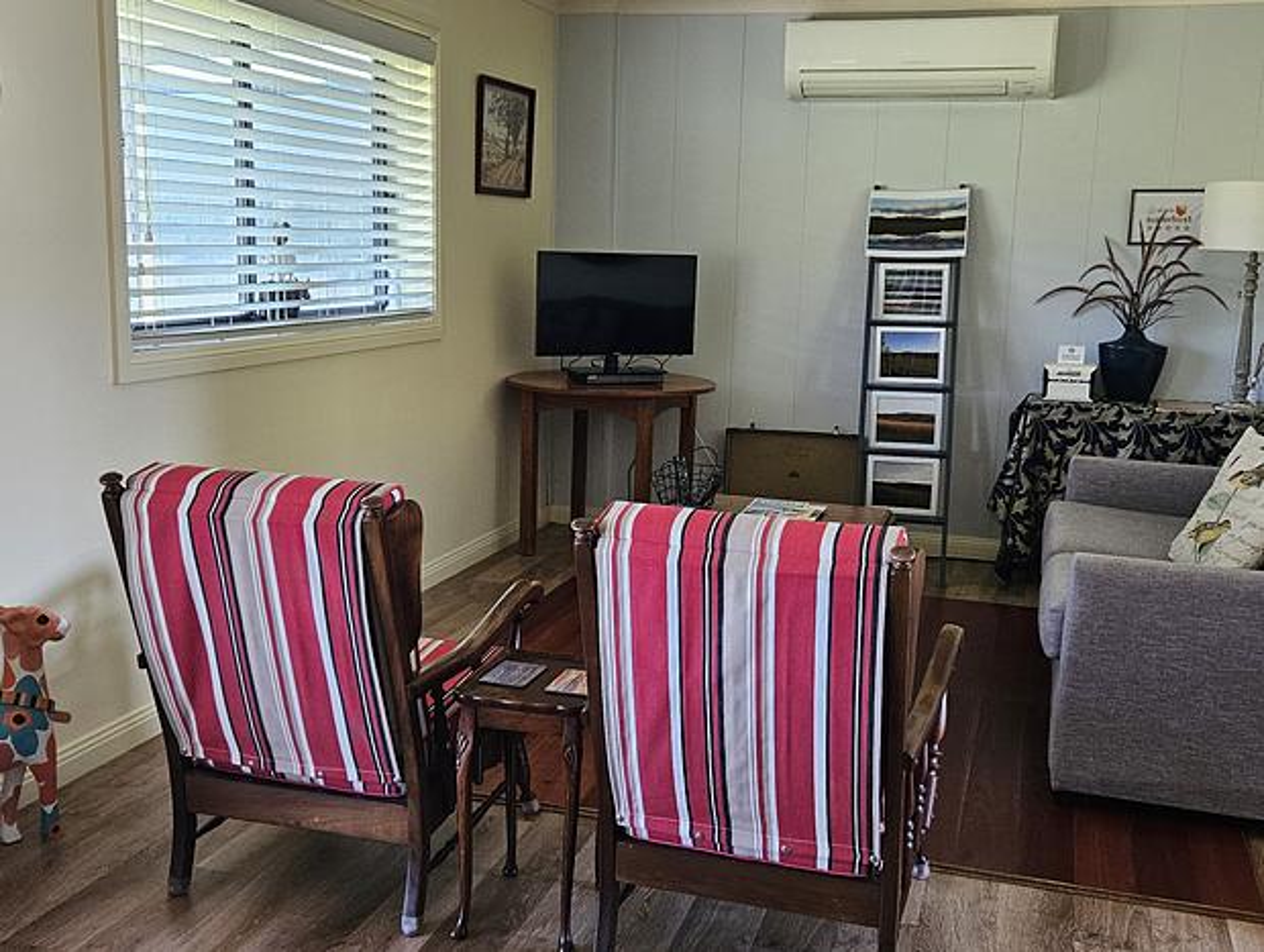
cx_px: 632
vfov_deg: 59.0
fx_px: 841
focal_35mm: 23
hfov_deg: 73.8
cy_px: 476
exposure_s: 1/100
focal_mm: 5.4
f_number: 1.8
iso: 250
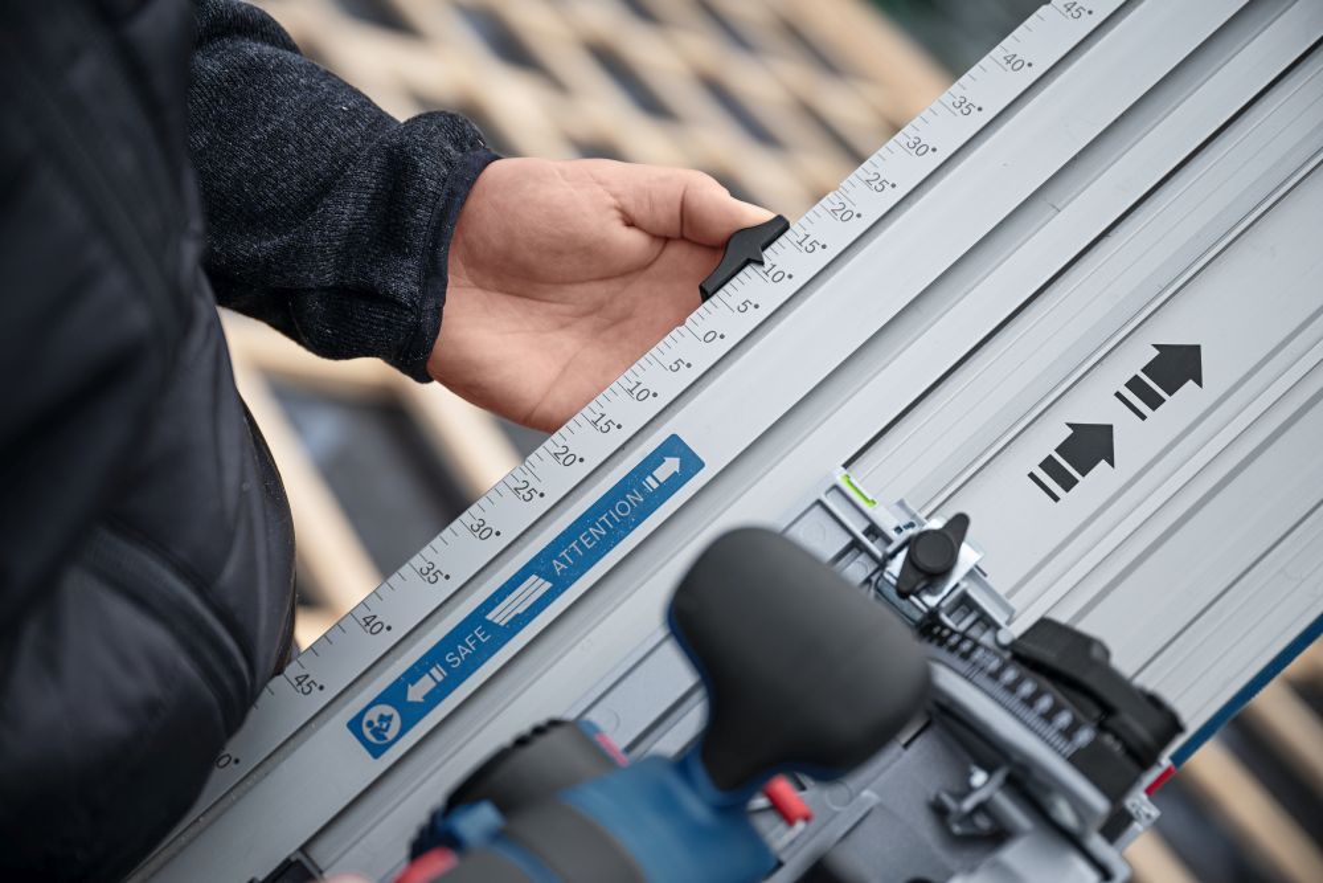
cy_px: 442
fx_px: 1948
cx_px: 662
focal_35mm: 53
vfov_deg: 25.5
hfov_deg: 37.5
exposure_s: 1/800
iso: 80
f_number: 3.2
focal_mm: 53
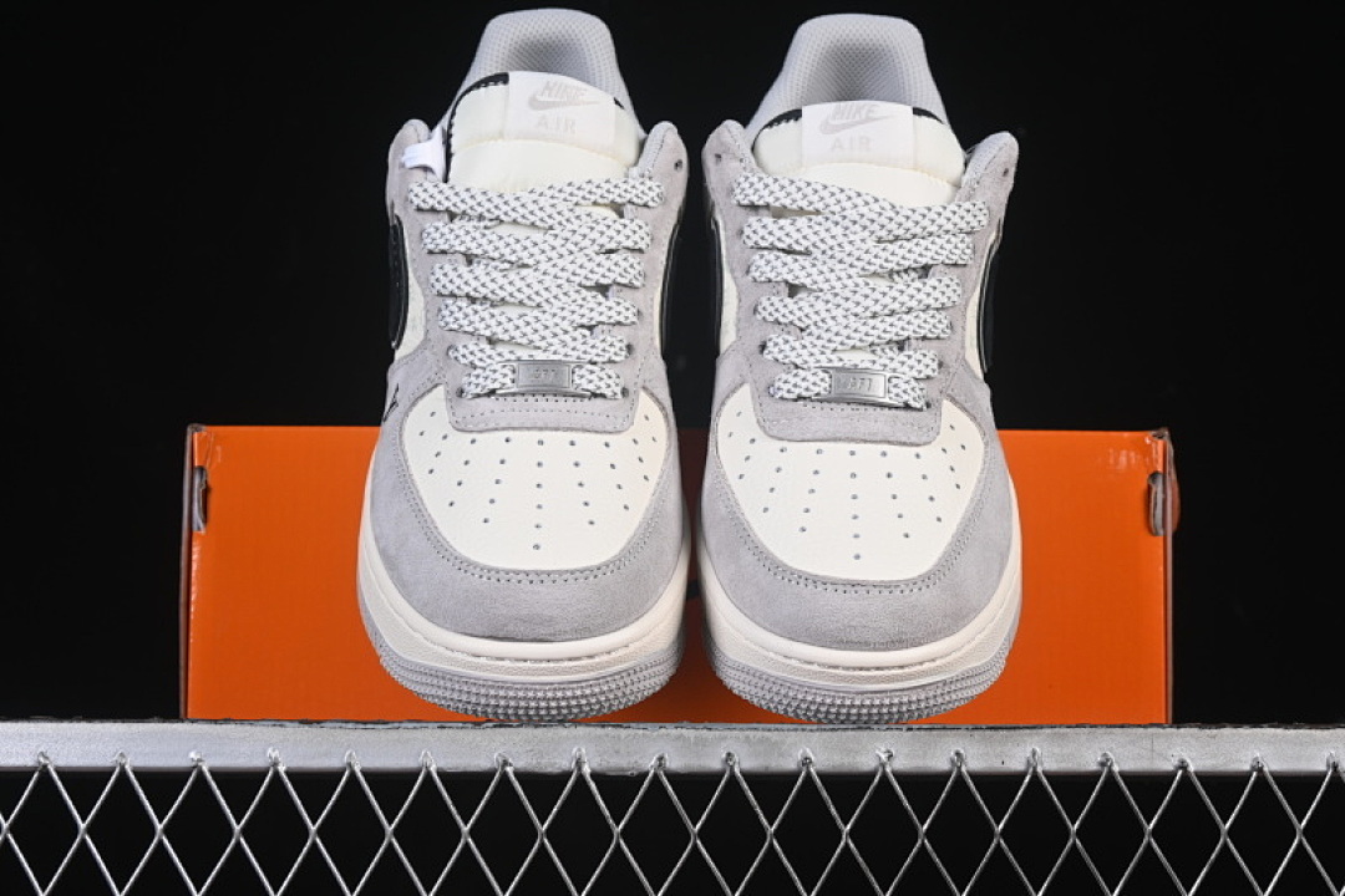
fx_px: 2802
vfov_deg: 18.2
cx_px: 672
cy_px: 448
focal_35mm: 75
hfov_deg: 27.0
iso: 160
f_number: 8
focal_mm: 50
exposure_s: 1/80
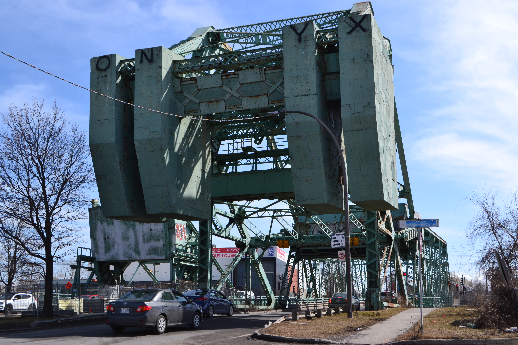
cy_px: 172
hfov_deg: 43.6
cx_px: 259
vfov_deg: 29.9
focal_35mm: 45
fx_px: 647
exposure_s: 1/400
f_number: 11
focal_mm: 30
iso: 400
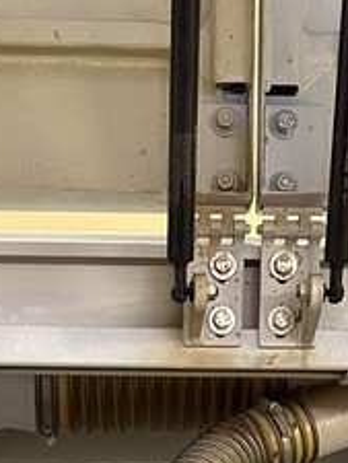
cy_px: 990
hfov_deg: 12.9
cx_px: 128
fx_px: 1540
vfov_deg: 13.9
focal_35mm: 115
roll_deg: -0.3
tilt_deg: -10.9
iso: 250
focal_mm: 6.86
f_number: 1.78
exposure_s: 1/60
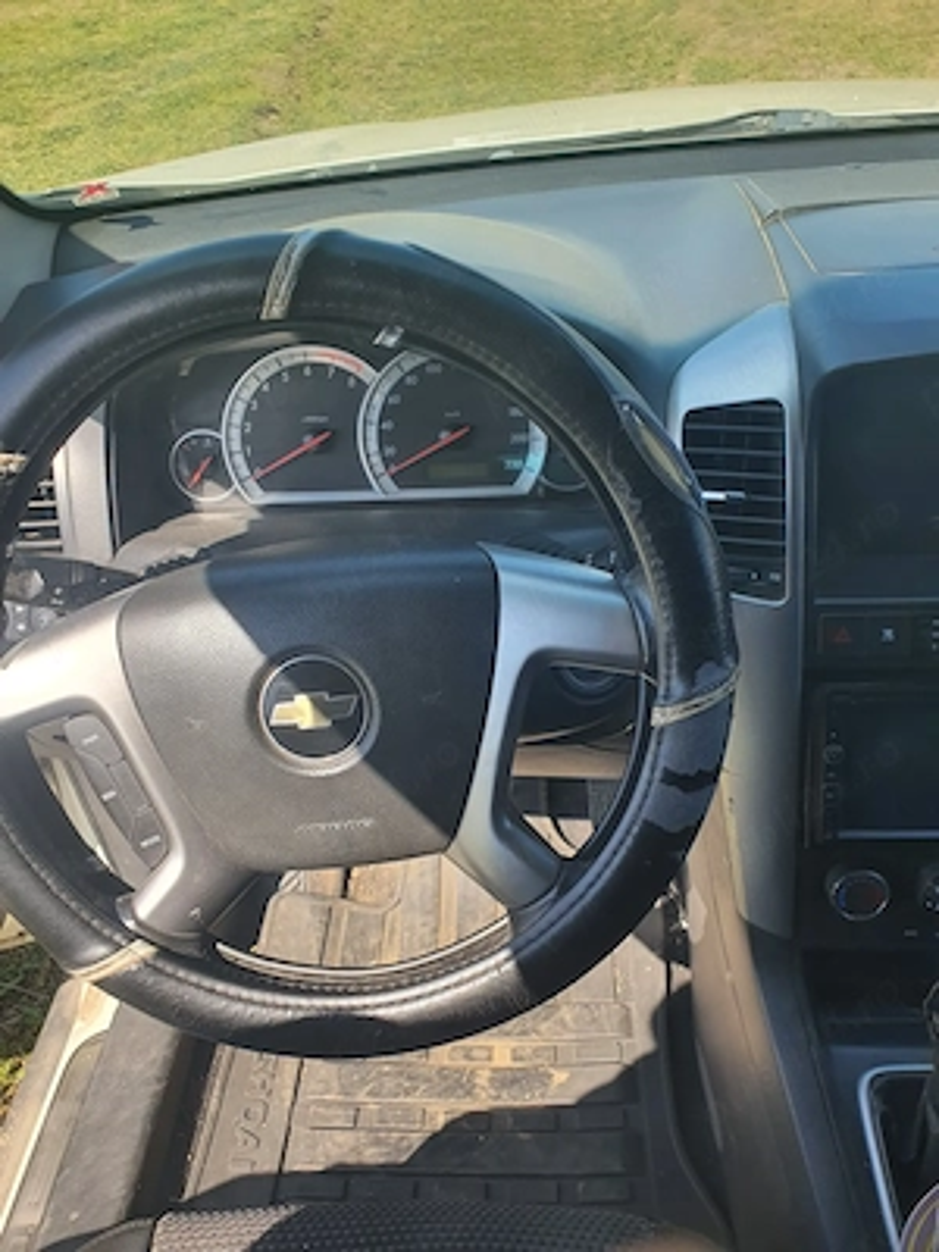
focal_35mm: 26
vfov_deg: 67.3
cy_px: 626
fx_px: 940
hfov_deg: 53.1
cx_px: 470
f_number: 2.4
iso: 50
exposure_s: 1/518
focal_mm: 4.3
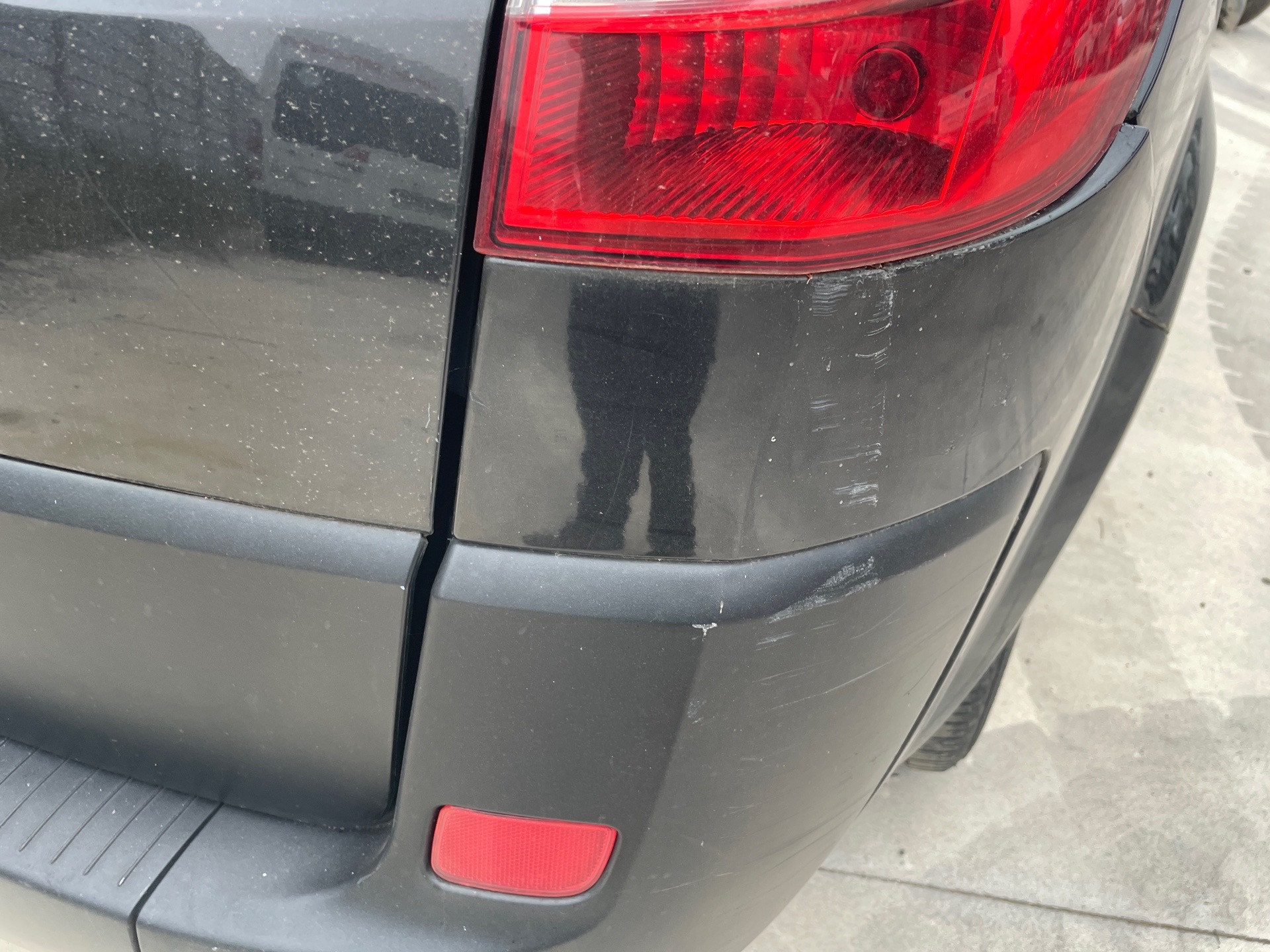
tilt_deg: -37.9
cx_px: 635
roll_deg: -0.6
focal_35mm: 26
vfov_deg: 53.1
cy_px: 476
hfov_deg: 67.3
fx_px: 954
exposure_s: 1/121
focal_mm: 4.2
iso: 64
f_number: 1.6
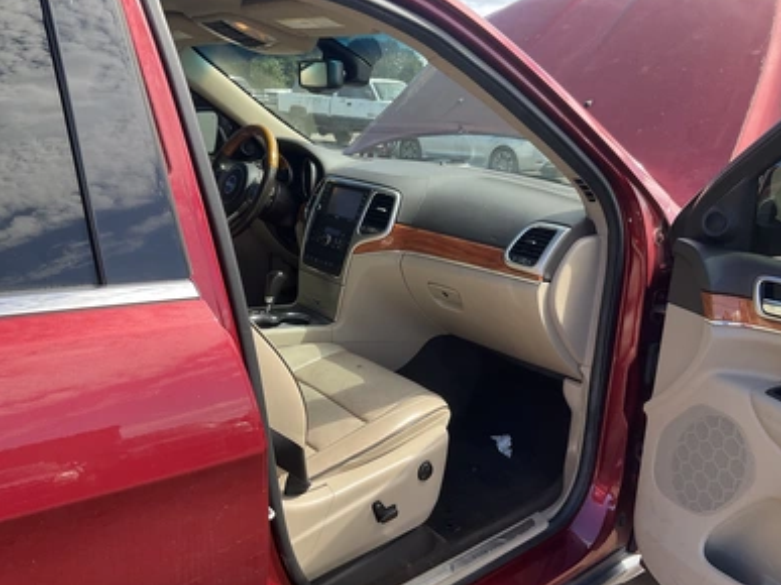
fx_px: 677
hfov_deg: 60.0
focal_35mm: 30
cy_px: 288
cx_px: 402
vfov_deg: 46.8
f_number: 1.8
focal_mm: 3
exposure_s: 1/400
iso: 25
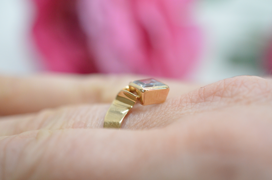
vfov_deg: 22.5
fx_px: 452
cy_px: 90
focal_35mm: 60
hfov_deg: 33.5
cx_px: 136
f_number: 4
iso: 3200
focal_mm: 40
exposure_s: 1/1600
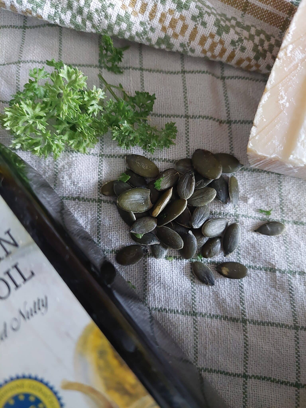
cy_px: 204
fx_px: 295
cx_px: 153
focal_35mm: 25
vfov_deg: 69.4
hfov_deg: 54.9
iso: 640
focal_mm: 5.23
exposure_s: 1/25
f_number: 1.8
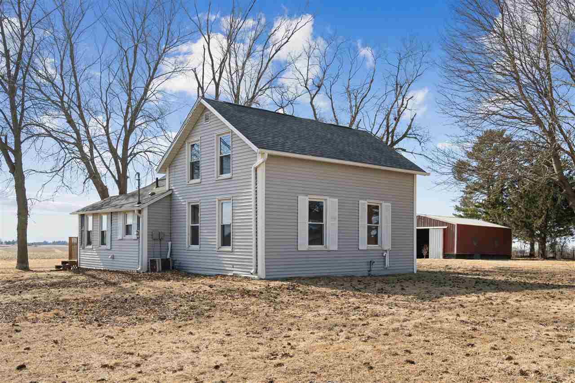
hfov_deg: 58.7
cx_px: 288
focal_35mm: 32
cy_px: 192
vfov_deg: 41.1
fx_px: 511
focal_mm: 32
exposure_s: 1/1000
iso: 400
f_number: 8
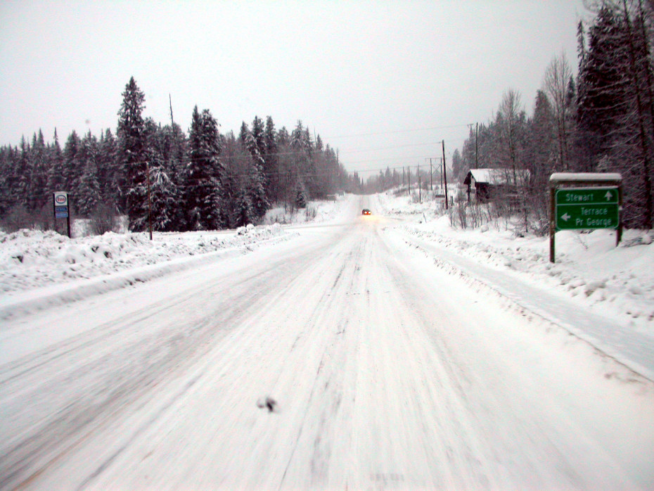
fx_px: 718
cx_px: 327
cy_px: 246
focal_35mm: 38
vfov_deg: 37.7
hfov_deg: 49.0
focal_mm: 7.85
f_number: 3
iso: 100
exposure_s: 1/51.2
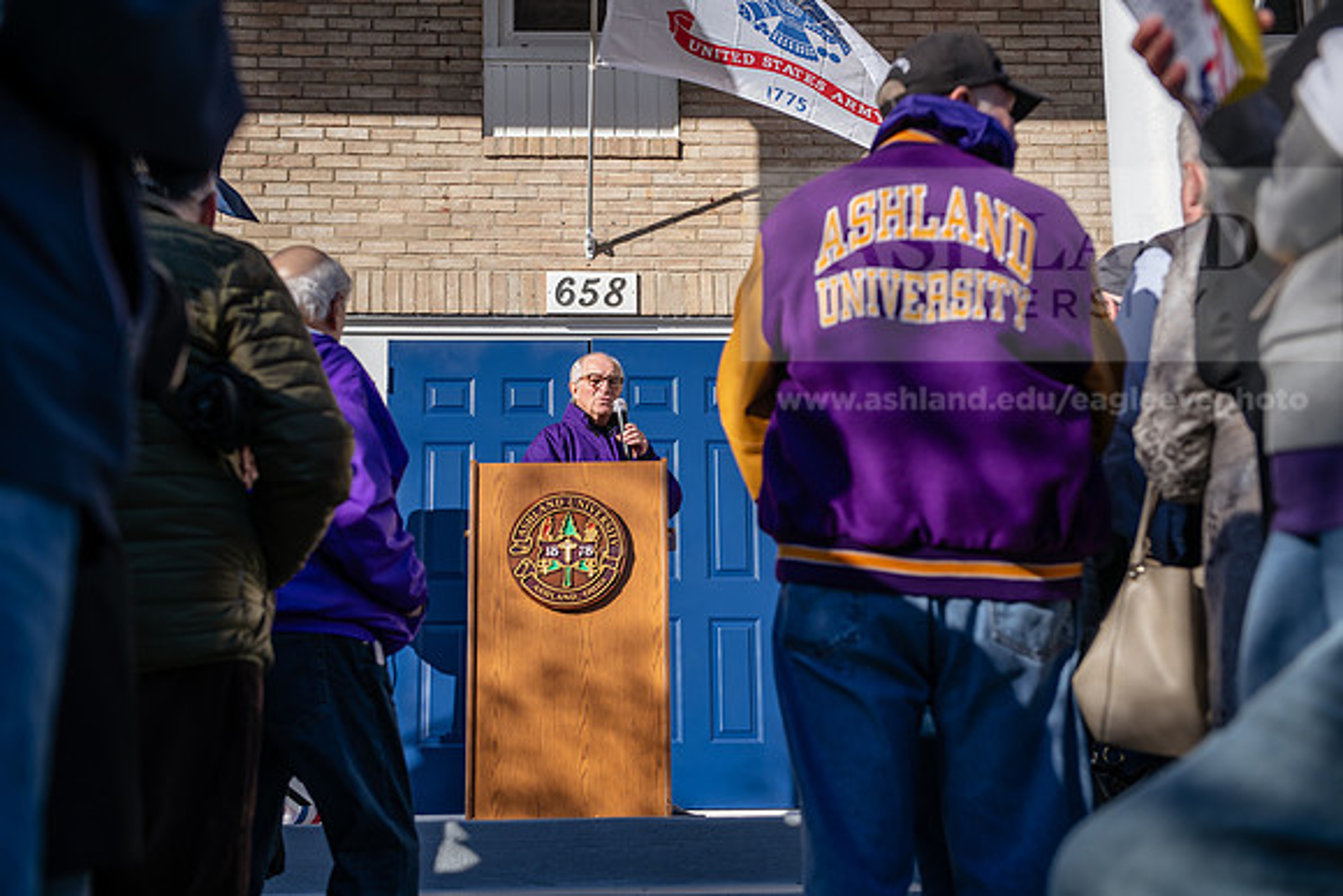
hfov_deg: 38.2
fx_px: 1940
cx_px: 672
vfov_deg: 26.0
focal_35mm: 52
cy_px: 448
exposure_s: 1/500
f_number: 4
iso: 80
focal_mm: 52
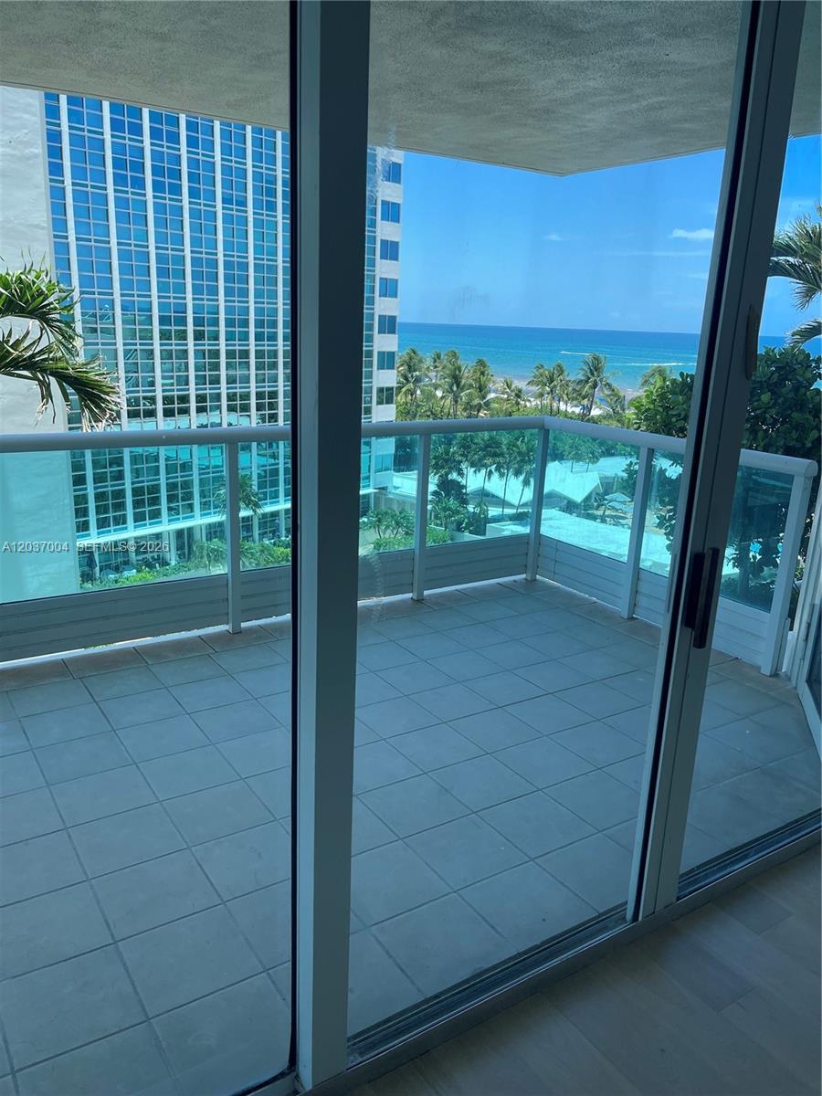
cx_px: 411
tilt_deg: -16.4
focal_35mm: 25
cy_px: 548
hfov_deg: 54.9
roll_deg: -2.0
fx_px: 792
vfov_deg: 69.4
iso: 32
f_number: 1.6
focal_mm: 5.1
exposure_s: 1/692
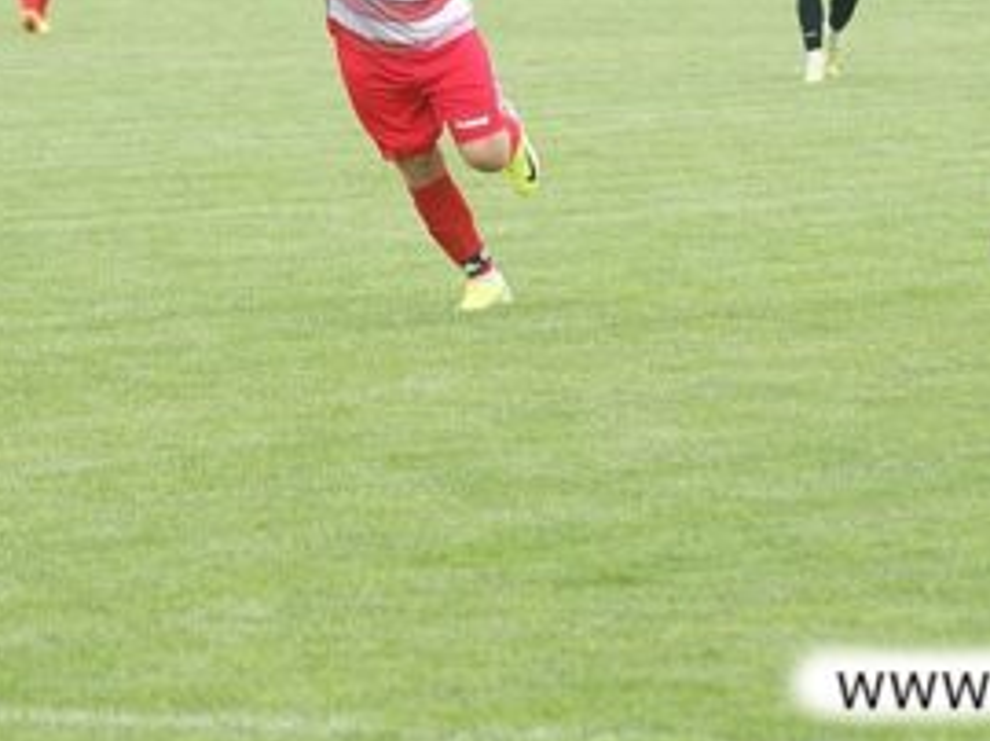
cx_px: 370
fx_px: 12375
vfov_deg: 3.4
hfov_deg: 4.6
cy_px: 81
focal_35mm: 433
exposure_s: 1/400
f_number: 5.6
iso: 400
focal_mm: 135
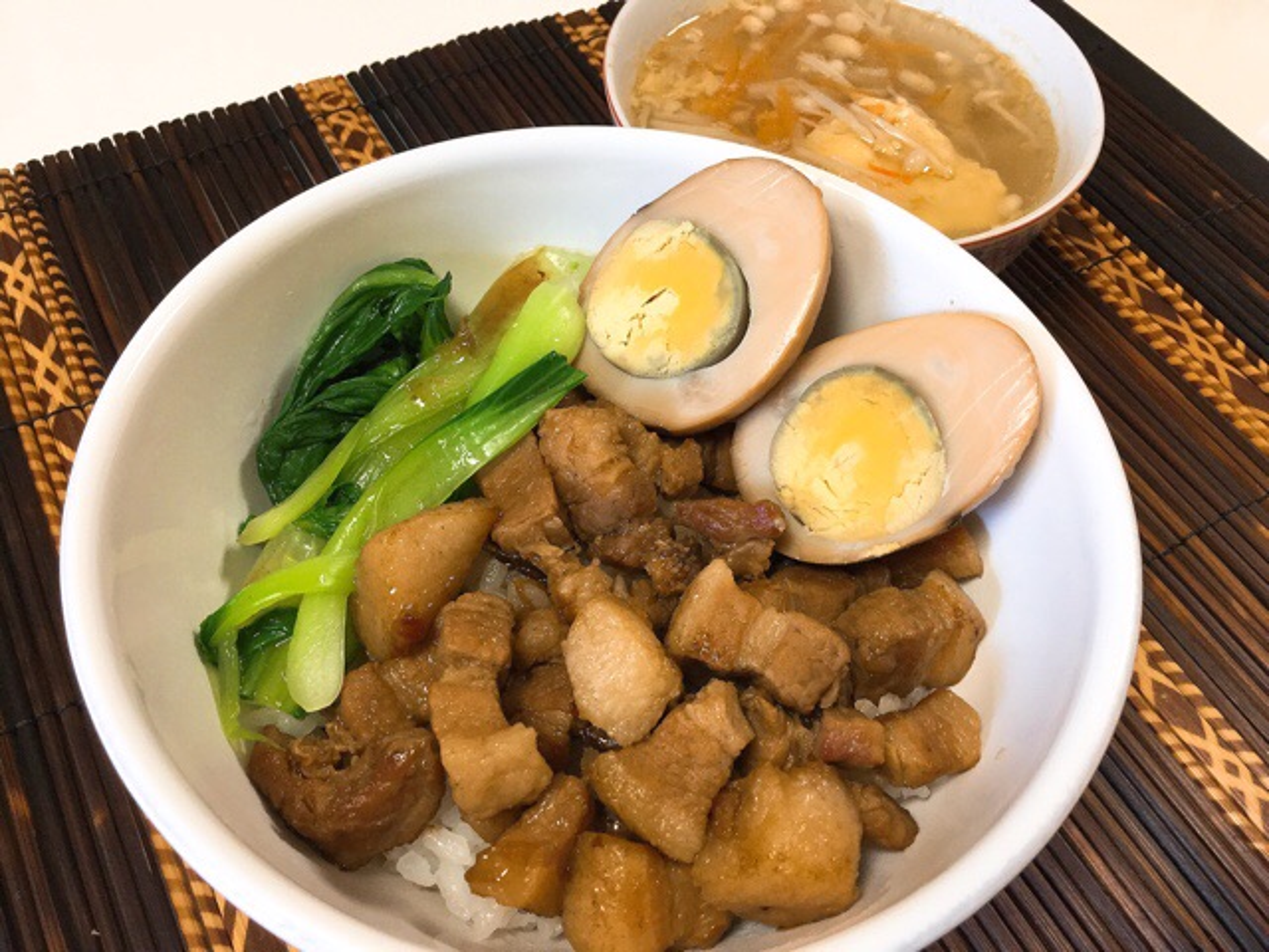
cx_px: 634
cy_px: 476
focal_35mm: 31
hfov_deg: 58.4
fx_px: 1136
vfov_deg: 45.4
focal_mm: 3.3
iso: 50
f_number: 2.4
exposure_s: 1/30
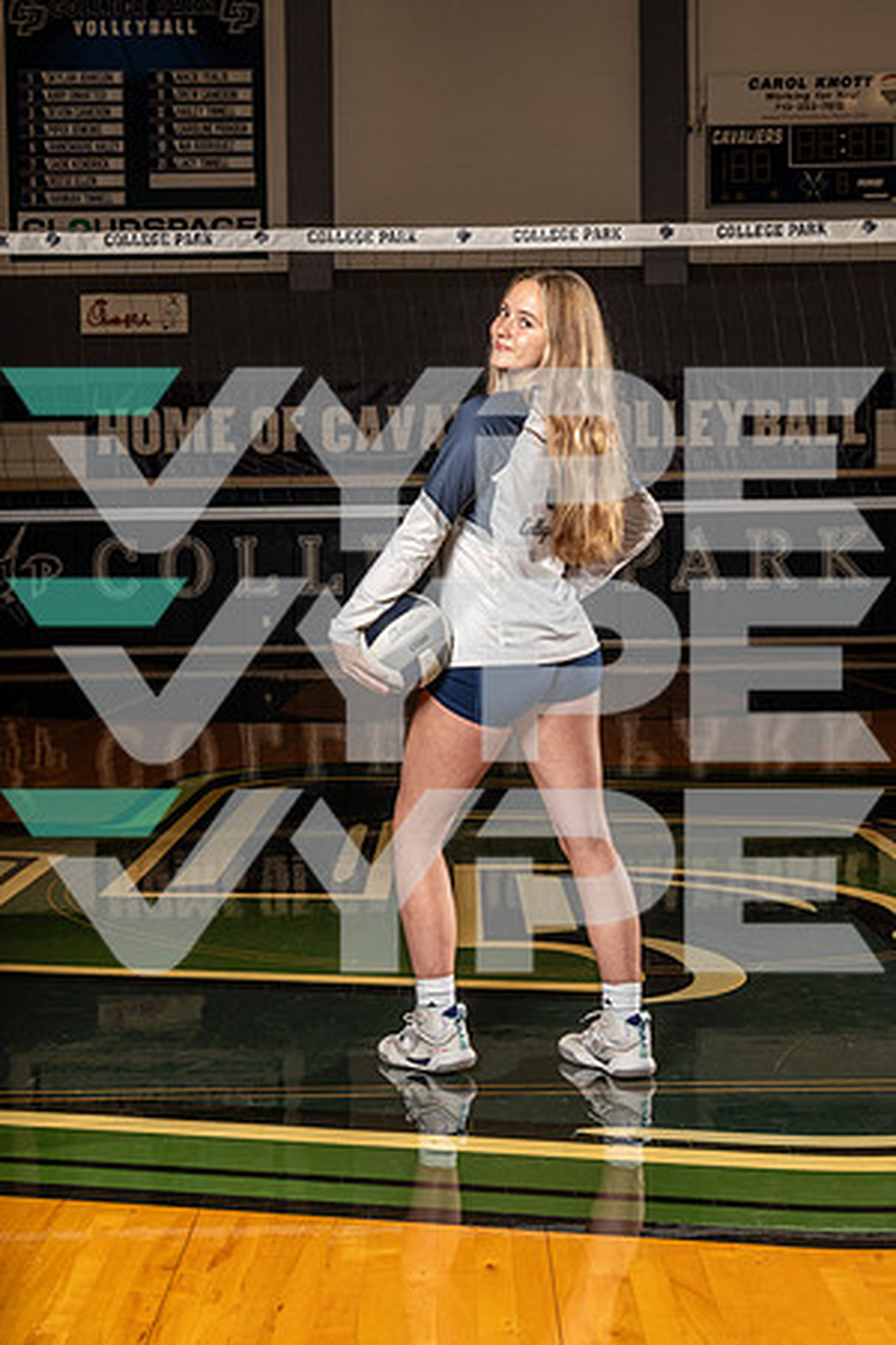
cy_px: 672
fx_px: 2016
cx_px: 448
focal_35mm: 54
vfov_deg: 36.9
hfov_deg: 25.1
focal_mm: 54
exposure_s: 1/250
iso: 640
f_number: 11
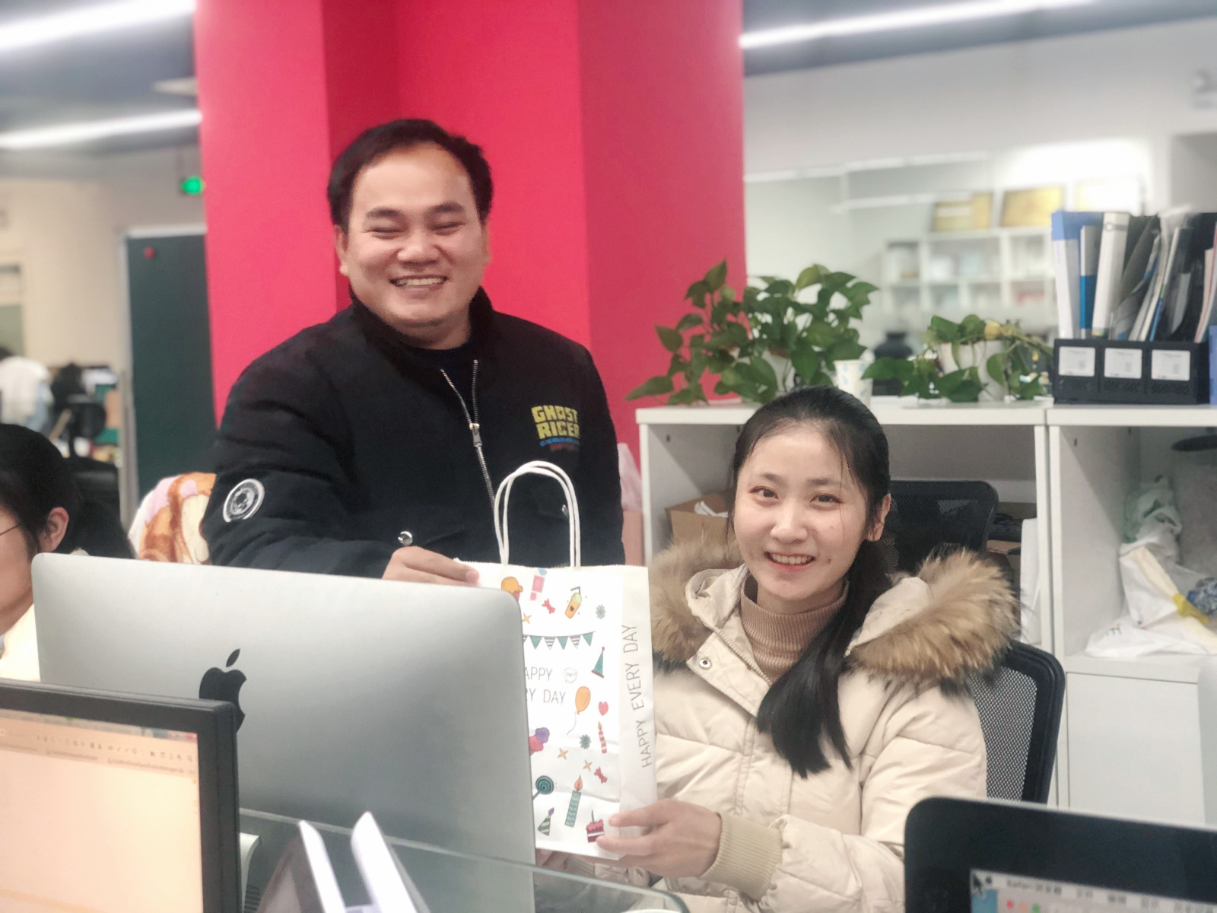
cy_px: 456
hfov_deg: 36.8
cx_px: 608
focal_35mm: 52
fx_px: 1828
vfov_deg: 28.0
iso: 160
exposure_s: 1/28
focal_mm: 6
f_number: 2.4
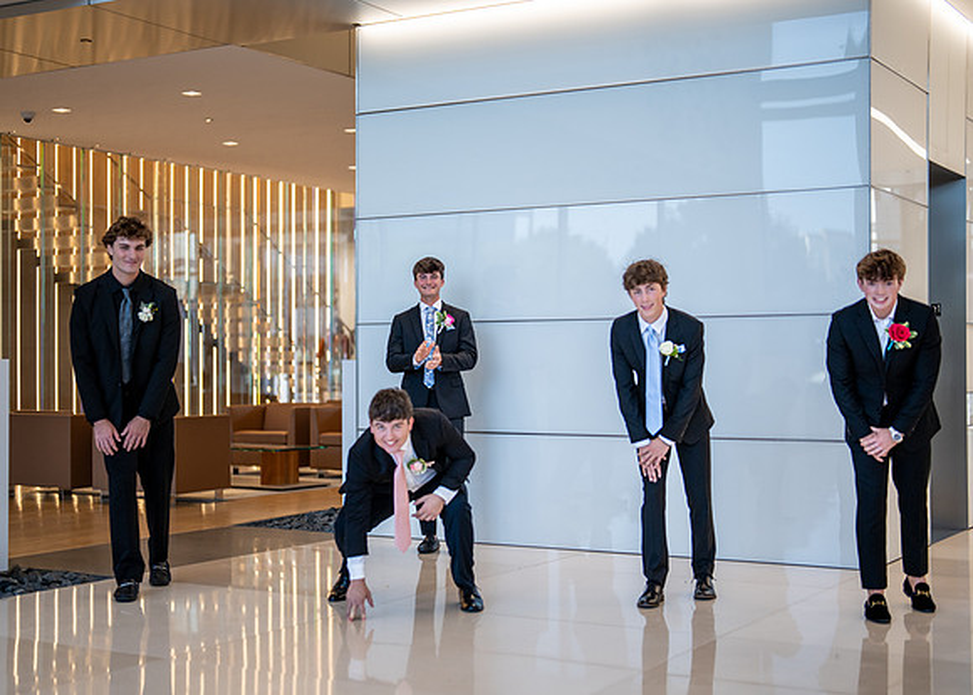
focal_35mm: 54
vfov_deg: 26.0
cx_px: 440
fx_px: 1502
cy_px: 347
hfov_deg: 35.9
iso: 400
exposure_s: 1/1250
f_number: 1.2
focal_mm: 50
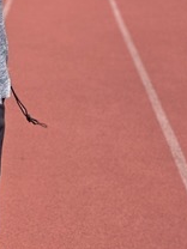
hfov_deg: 12.4
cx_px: -107
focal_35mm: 113
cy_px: -169
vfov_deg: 15.5
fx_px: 814
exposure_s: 1/5261
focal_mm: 5.4
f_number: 1.8
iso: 80
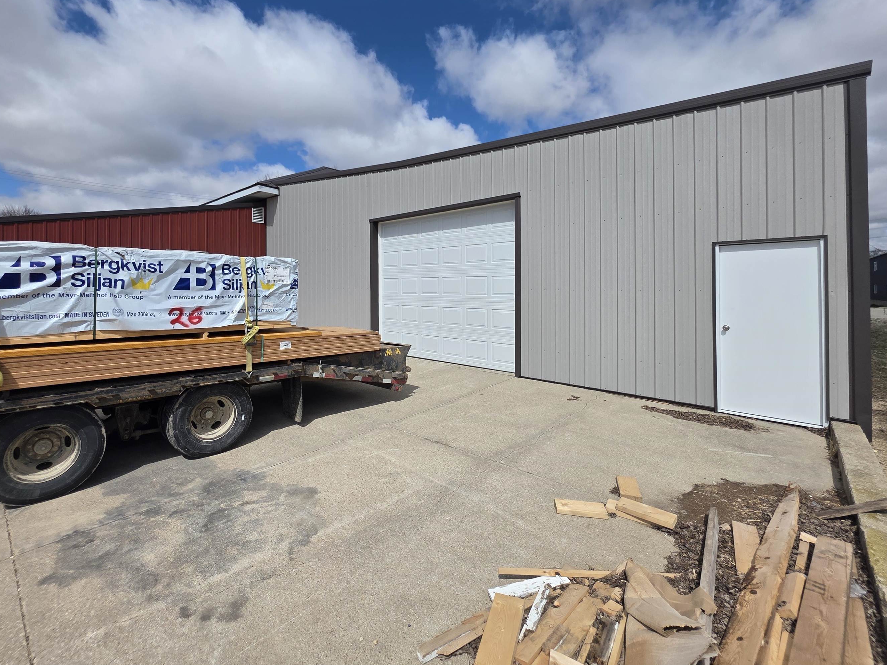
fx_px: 384
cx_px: 412
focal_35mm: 15
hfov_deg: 98.0
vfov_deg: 81.3
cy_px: 286
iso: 40
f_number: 1.9
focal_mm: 2.2
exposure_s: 1/4628
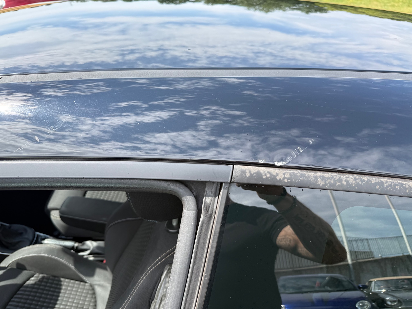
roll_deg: +1.1
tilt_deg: -32.4
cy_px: 154
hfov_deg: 71.6
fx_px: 286
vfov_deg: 56.8
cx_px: 206
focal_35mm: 24
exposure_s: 1/1230
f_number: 1.78
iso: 80
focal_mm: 6.76
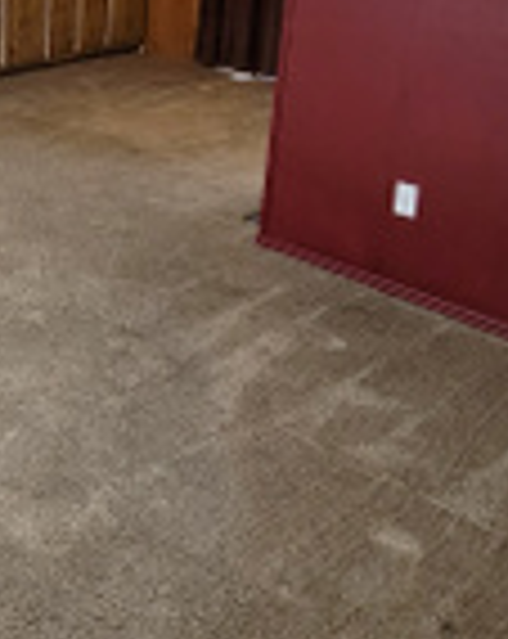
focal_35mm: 43
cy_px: 135
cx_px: -184
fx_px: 811
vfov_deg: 41.3
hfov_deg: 27.7
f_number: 2.2
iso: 250
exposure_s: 1/59
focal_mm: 2.2
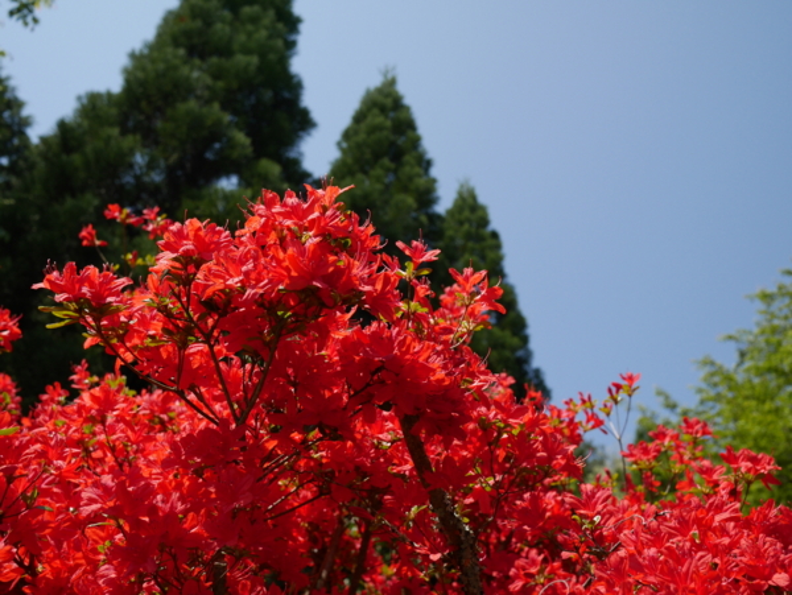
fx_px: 916
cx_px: 396
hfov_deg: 46.8
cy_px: 298
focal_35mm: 40
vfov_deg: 36.0
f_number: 5
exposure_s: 1/1000
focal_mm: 20
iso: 200
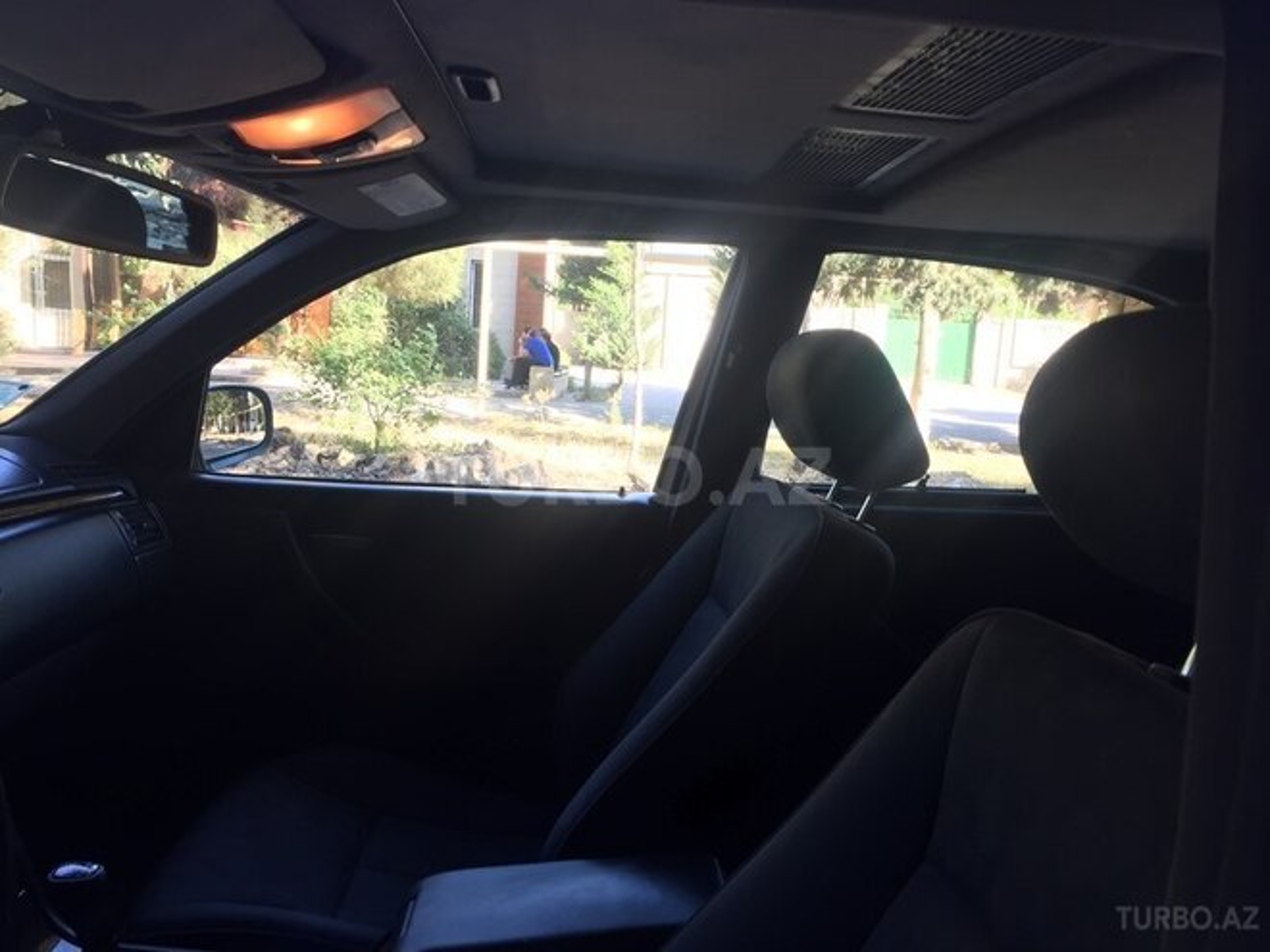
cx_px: 635
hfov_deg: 61.7
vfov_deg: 48.2
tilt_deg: -7.2
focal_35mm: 29
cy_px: 476
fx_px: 1064
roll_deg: -4.0
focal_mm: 4.15
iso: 50
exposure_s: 1/100
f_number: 2.2
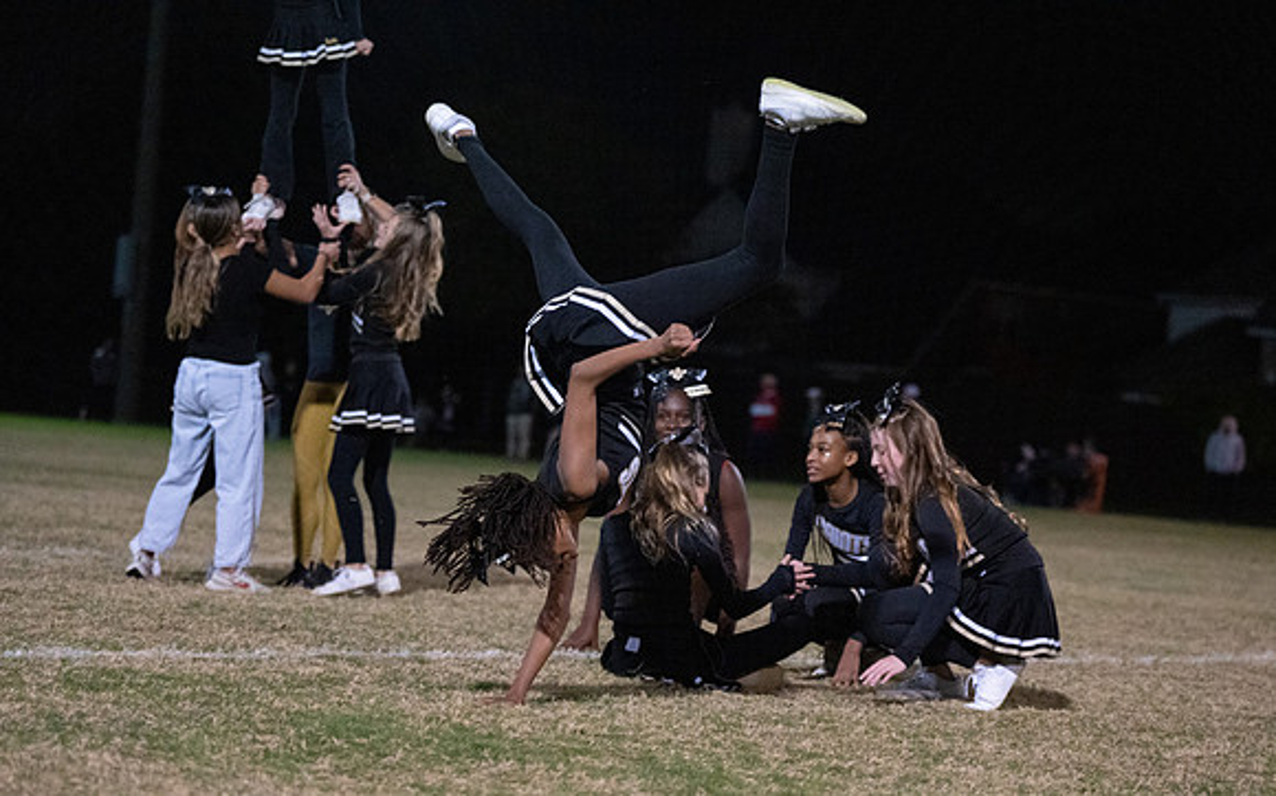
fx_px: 3608
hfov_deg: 20.1
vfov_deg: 12.6
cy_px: 492
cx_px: 644
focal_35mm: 104
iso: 10000
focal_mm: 88
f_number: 2.8
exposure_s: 1/800
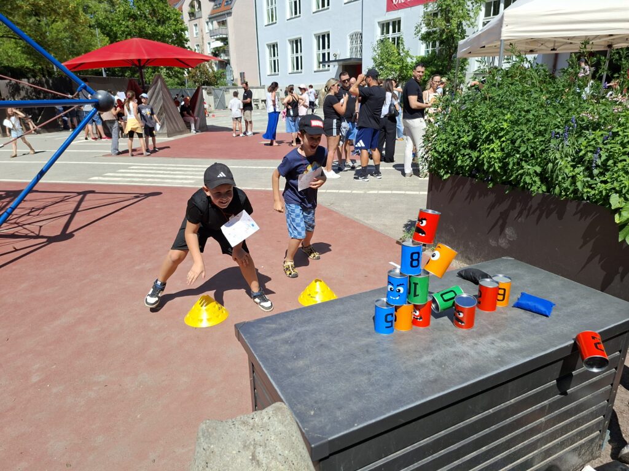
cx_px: 314
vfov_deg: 58.9
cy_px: 236
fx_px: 418
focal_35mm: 23
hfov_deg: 73.9
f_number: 1.8
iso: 50
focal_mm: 5.54
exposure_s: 1/2110
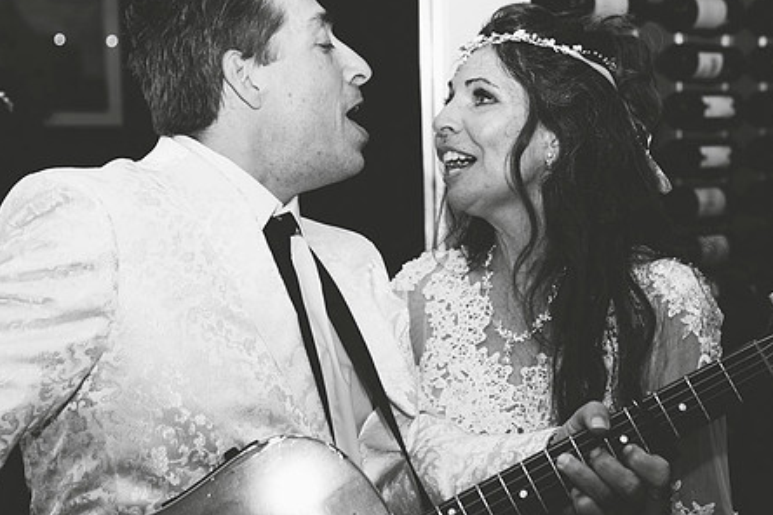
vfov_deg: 16.9
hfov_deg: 25.0
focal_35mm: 81
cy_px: 227
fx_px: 1739
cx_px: 468
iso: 100
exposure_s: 1/200
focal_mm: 62
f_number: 4.5
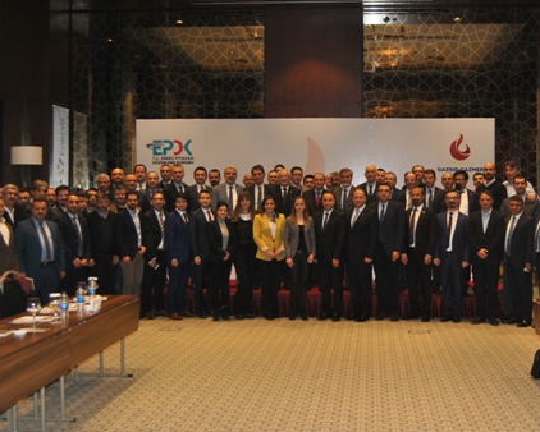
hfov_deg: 39.3
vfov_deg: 32.1
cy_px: 211
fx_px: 751
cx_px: 326
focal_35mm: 47
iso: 200
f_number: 3.5
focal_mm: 22
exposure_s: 1/60
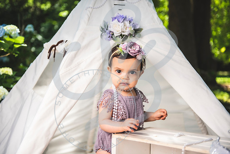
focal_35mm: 52
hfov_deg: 38.2
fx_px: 332
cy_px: 77
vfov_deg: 26.0
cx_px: 115
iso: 100
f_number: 2.8
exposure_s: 1/400
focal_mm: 52
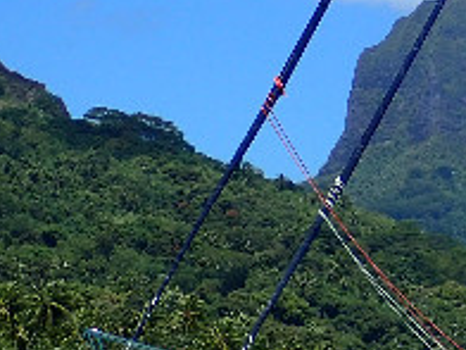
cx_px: 476
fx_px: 3137
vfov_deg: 6.4
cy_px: 12
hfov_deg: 8.4
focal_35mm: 233
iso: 100
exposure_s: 1/640
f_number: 5
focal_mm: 10.29
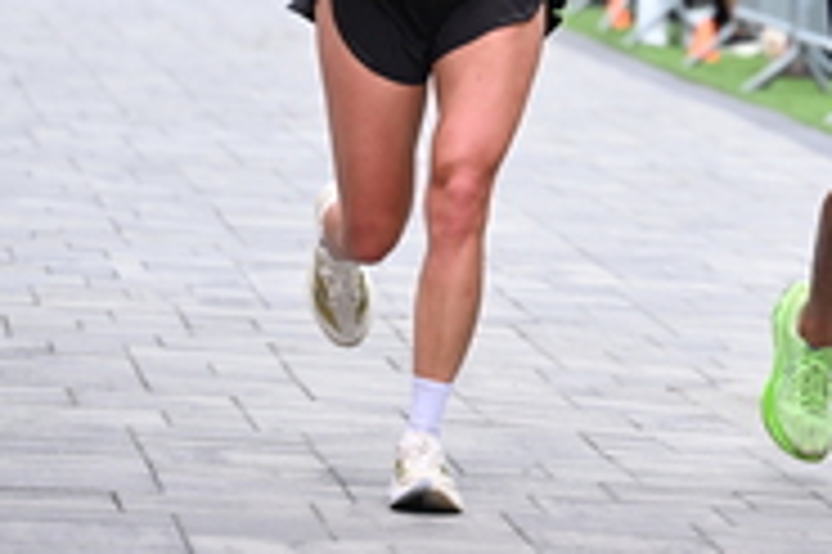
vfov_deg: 4.5
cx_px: 931
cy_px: -259
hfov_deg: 6.8
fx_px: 6950
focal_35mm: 301
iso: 800
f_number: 2.8
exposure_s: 1/2000
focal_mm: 101
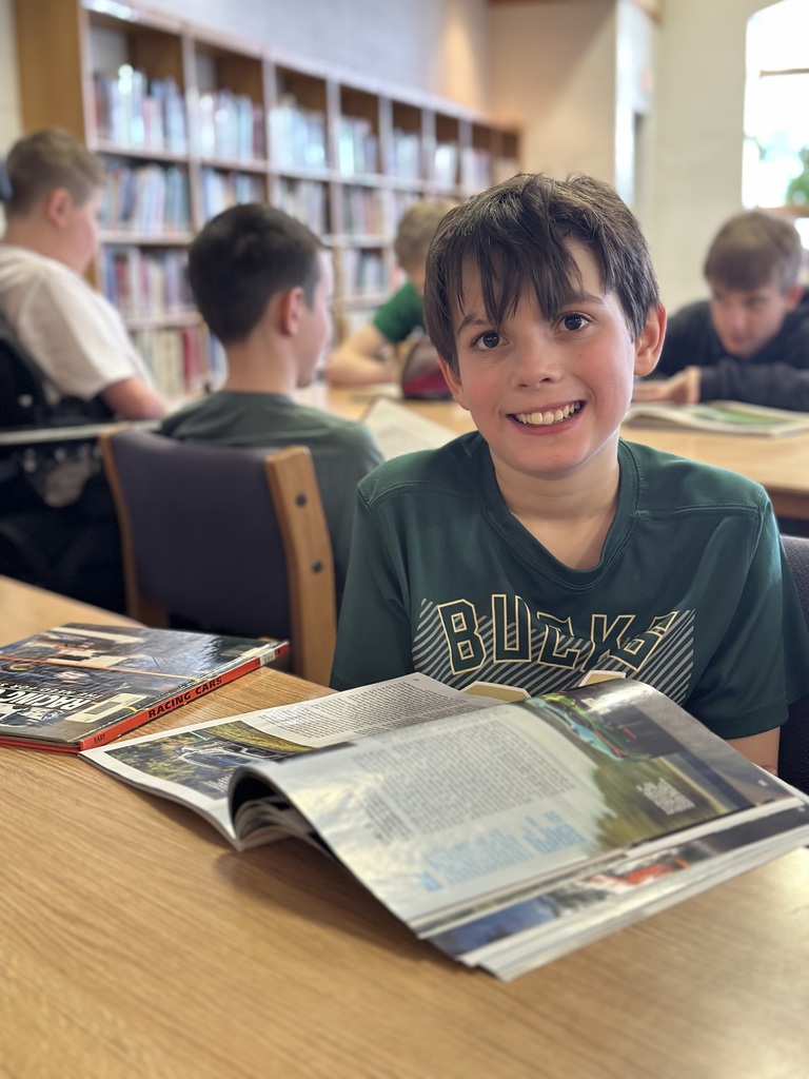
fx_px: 1496
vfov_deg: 39.7
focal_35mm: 48
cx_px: 404
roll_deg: +0.4
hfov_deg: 30.3
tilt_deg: -10.0
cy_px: 540
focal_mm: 6.86
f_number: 1.78
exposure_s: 1/40
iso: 320
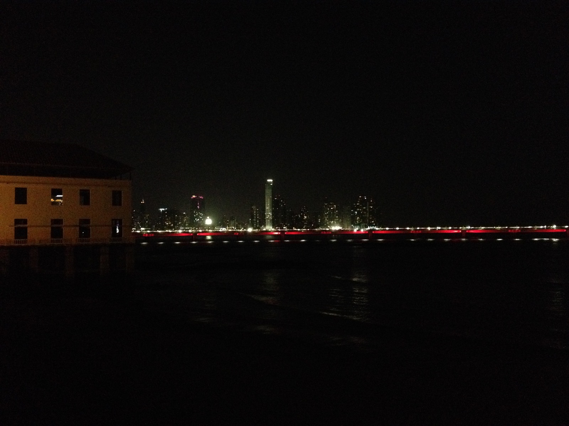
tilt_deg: -0.4
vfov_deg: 40.7
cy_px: 213
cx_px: 284
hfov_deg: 52.6
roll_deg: +0.9
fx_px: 575
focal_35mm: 35
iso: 800
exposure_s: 1/15
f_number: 2.4
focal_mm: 4.28
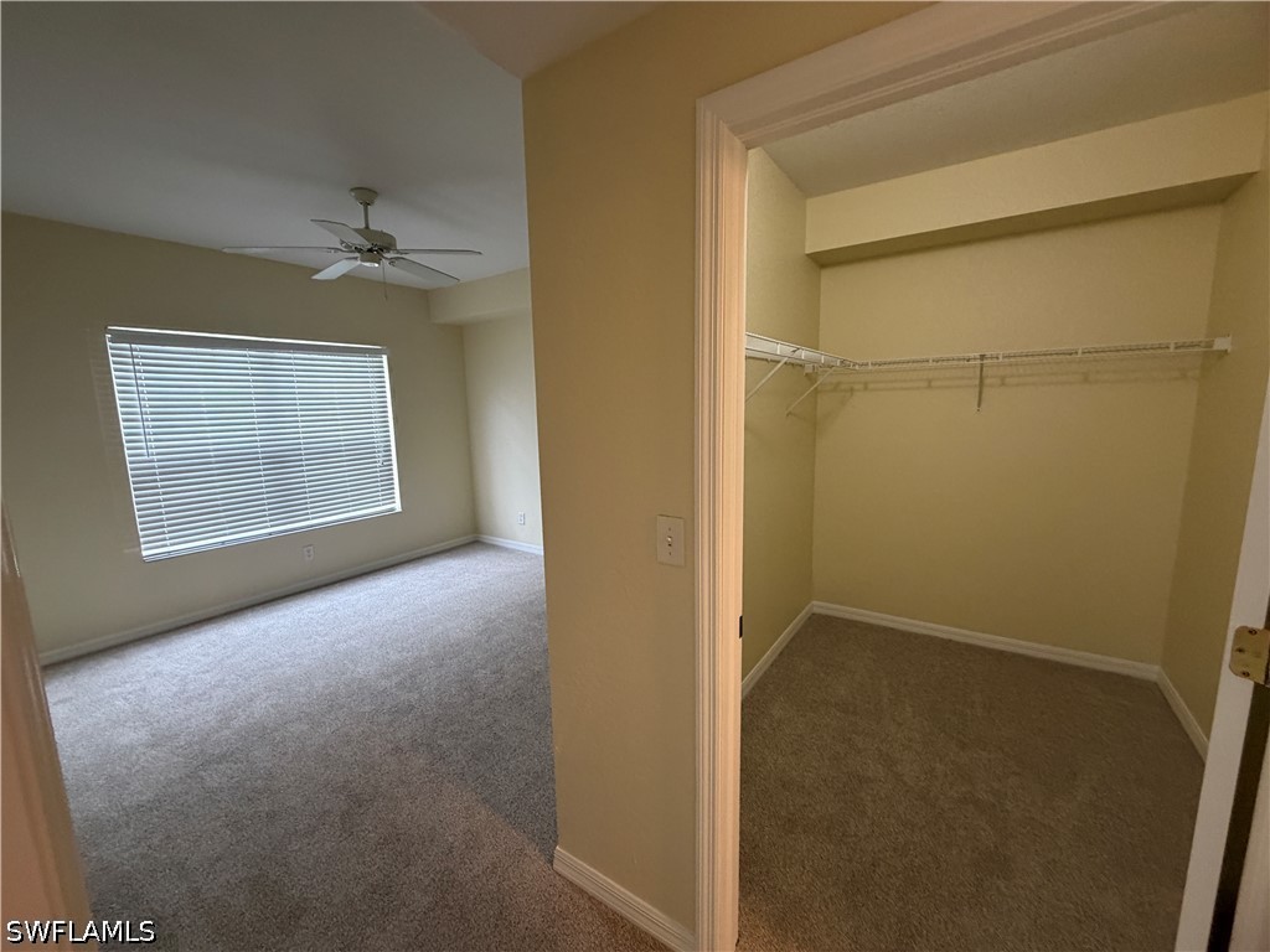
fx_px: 514
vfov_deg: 85.7
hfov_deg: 102.1
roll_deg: +1.3
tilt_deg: -8.1
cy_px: 476
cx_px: 635
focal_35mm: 14
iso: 320
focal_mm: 2.22
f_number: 2.2
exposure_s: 1/60
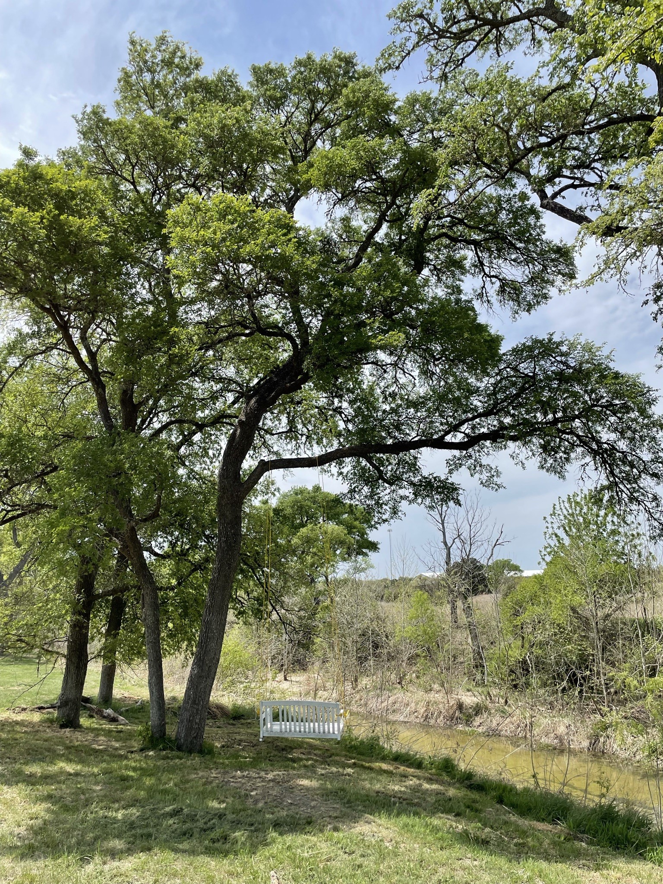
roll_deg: +2.5
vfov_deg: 67.3
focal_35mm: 26
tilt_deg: +13.6
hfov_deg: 53.1
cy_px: 442
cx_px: 332
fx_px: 664
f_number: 1.6
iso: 32
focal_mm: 4.2
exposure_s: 1/2959
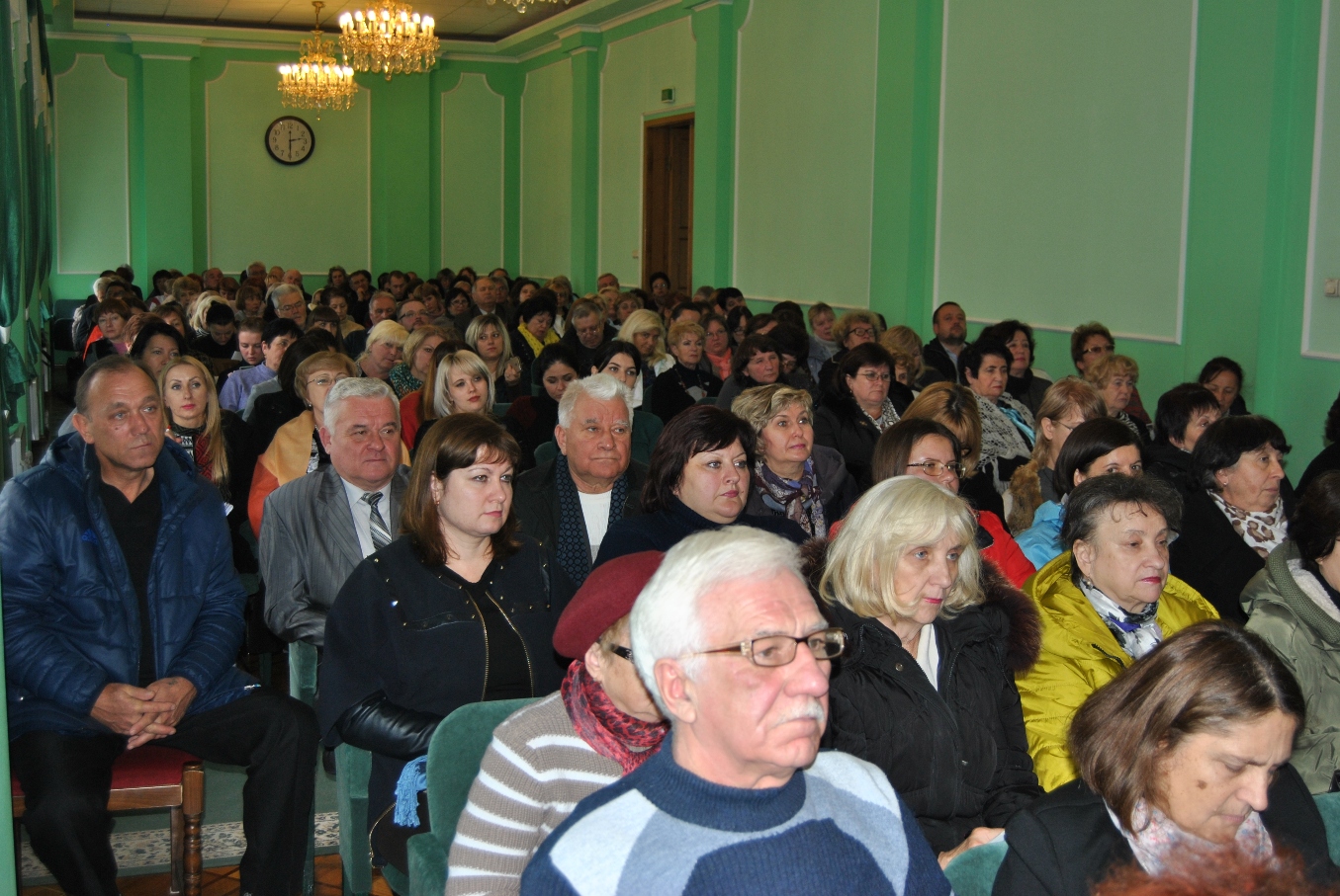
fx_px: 1565
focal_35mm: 42
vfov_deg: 32.0
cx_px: 670
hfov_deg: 46.3
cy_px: 448
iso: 200
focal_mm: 28
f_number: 4
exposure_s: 1/60
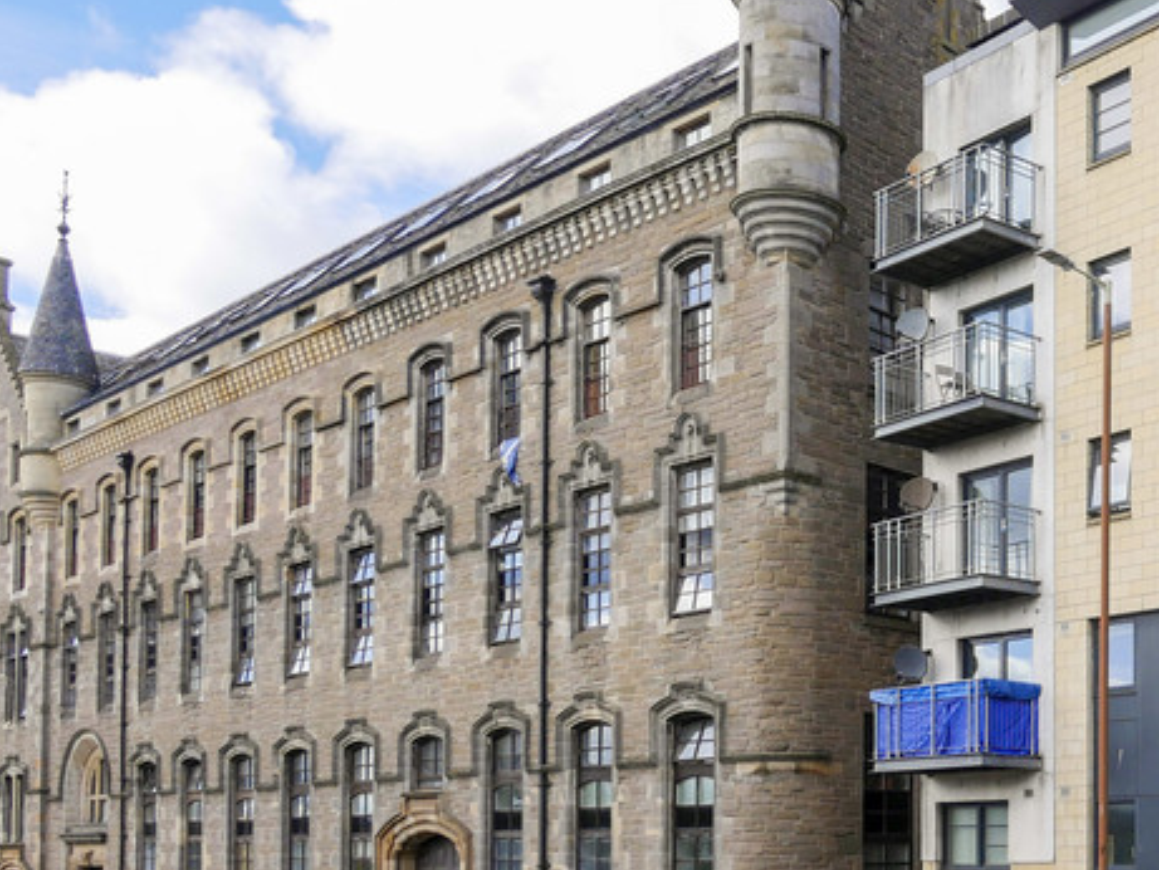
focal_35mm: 40
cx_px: 1101
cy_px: 367
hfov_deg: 41.9
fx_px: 1340
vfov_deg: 35.9
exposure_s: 1/250
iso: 200
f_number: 6.3
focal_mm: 9
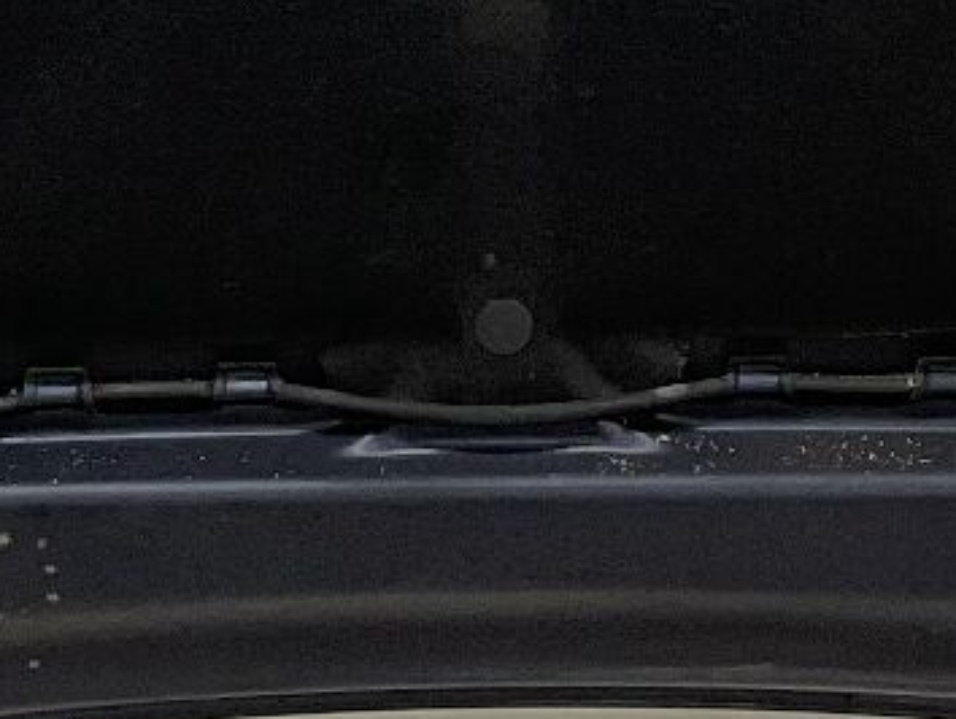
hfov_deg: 12.6
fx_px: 4339
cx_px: 406
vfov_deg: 9.3
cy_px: -288
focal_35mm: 157
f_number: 1.8
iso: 50
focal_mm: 3
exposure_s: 1/100
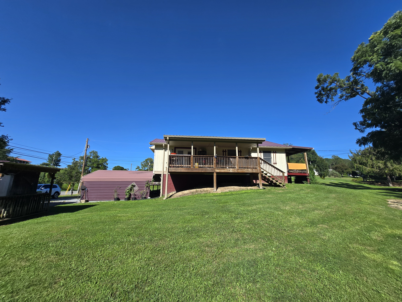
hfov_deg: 106.2
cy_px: 151
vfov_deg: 89.9
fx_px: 151
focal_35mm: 13
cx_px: 201
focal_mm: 2.2
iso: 50
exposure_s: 1/2128
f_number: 2.2
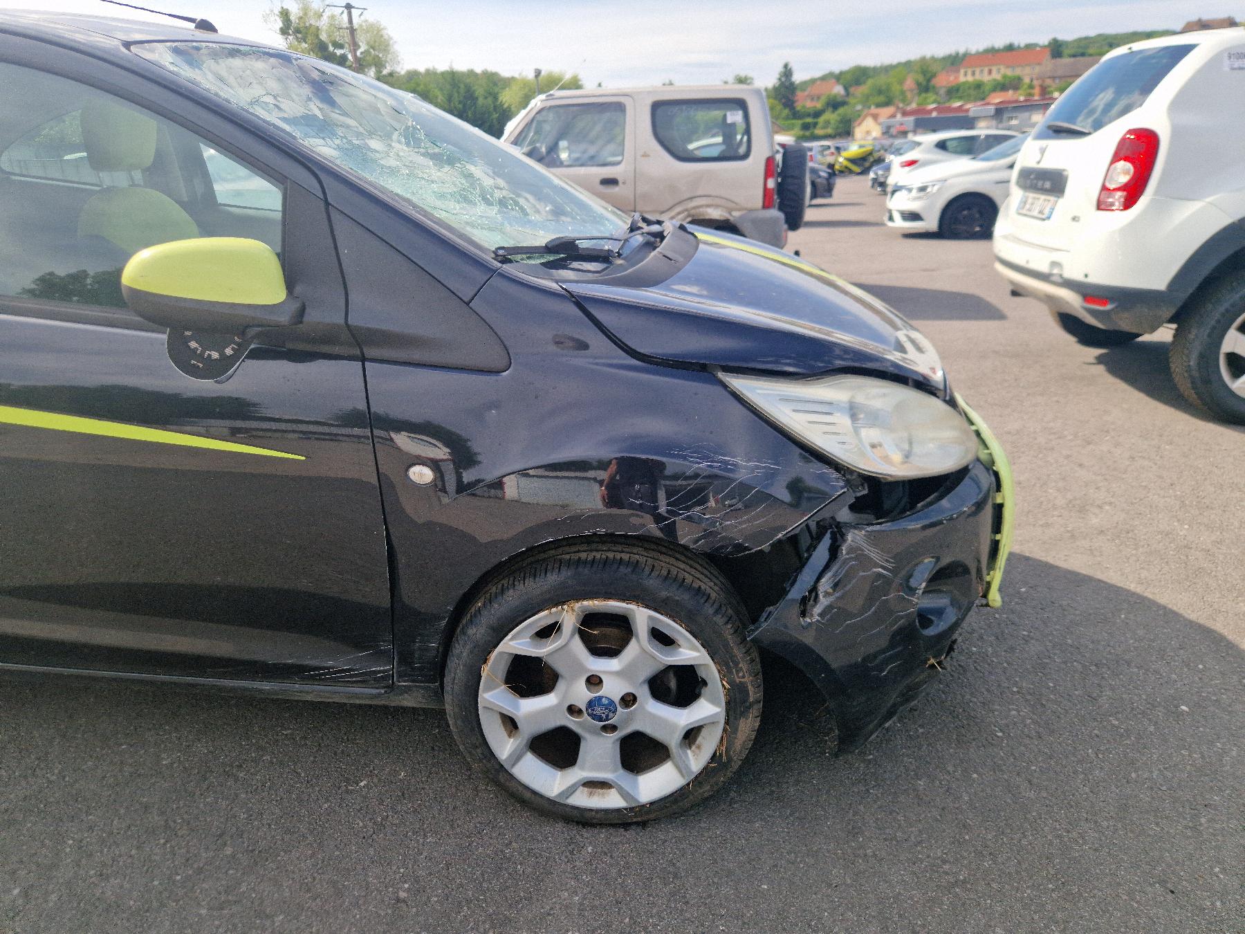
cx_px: 622
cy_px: 467
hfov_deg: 73.9
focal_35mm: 23
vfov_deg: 58.9
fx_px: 827
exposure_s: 1/1111
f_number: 1.8
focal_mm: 5.4
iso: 50
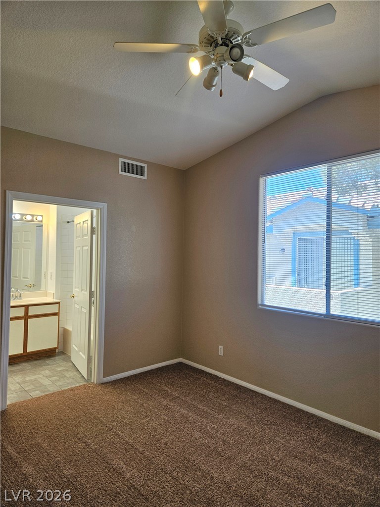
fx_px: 337
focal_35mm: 23
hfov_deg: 58.9
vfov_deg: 73.9
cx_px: 190
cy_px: 254
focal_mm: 5.4
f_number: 1.8
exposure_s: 1/120
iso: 64
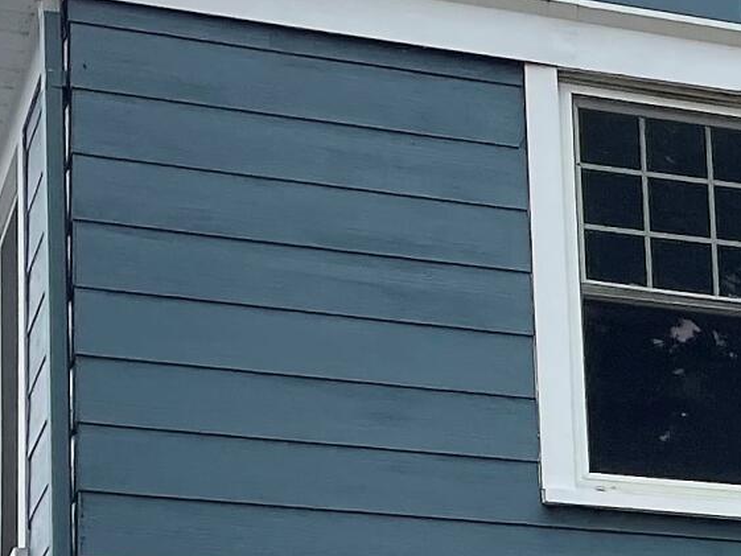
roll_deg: +4.1
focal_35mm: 139
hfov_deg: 13.5
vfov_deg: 10.2
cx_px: 1061
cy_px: 891
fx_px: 2976
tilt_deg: +10.4
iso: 32
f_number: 1.6
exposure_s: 1/1135
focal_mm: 4.2
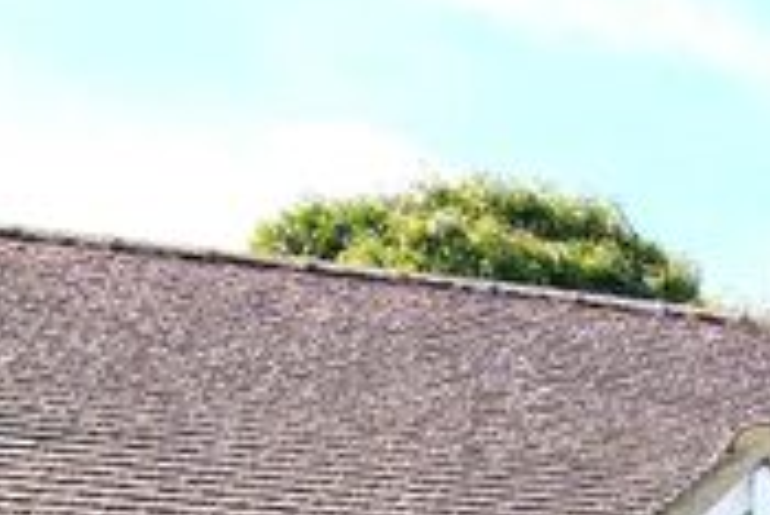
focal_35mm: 66
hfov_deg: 27.8
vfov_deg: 16.9
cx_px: 854
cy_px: 938
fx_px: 1413
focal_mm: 11
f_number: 6.3
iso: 100
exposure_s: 1/160
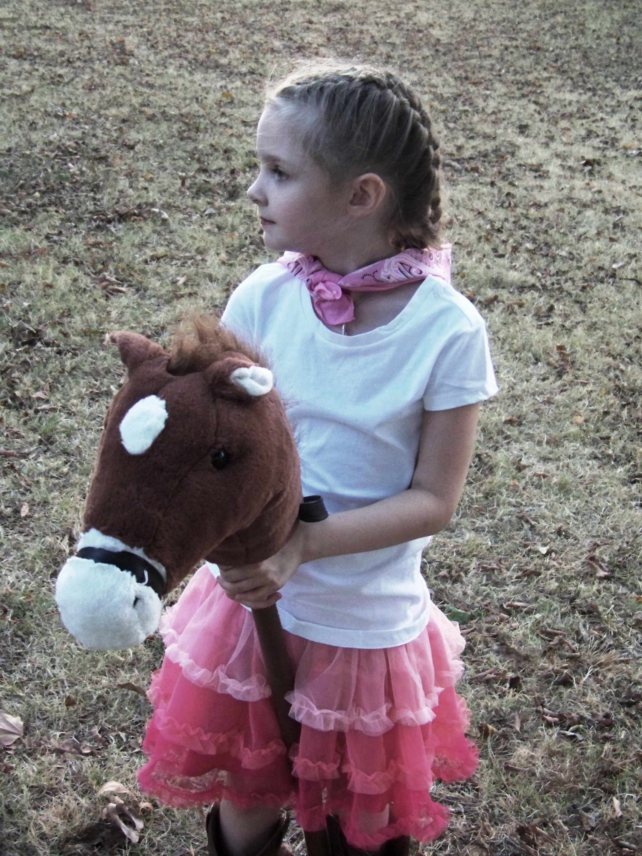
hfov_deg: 23.7
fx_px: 1533
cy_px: 428
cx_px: 321
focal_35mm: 62
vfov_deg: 31.2
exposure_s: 1/100
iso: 400
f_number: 3.2
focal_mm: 10.5
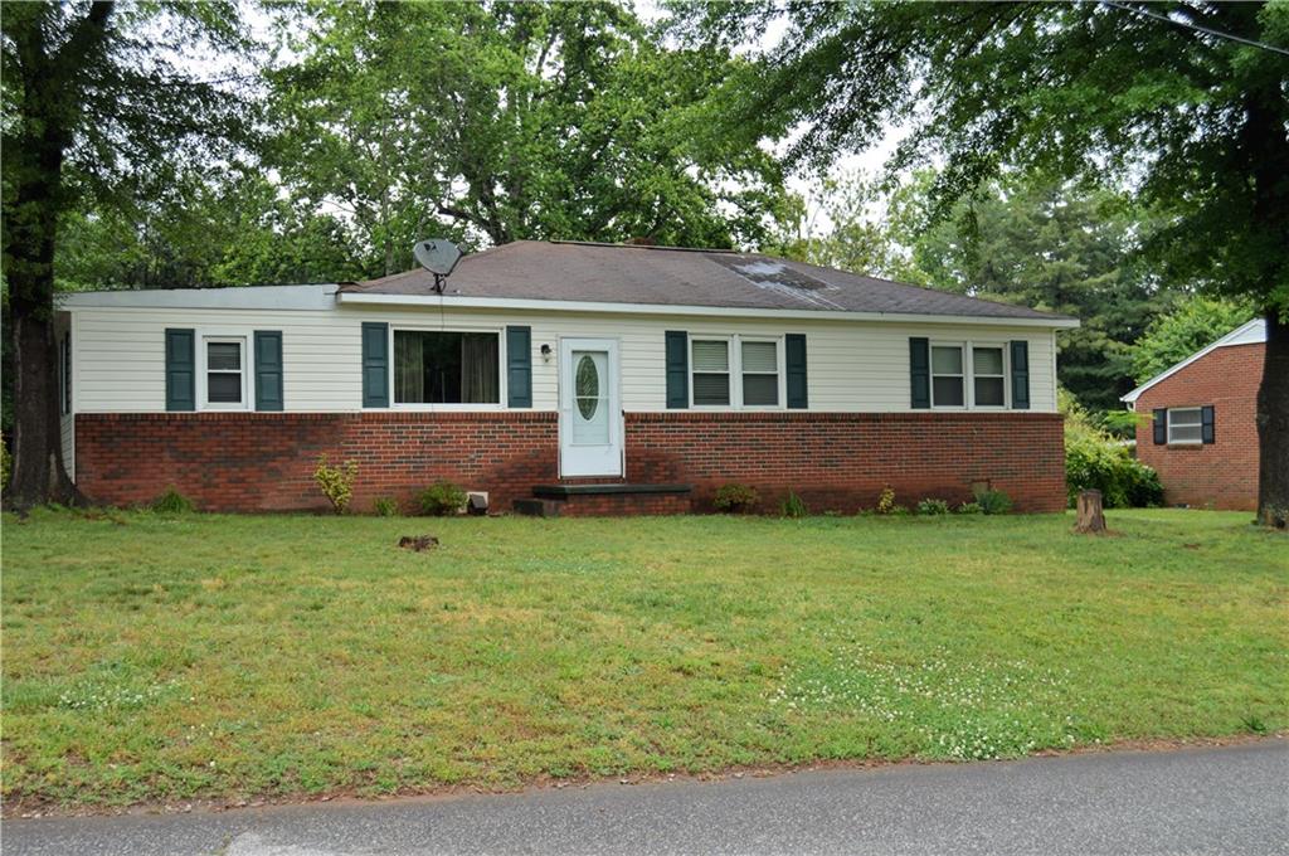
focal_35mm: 39
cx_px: 644
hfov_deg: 49.6
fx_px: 1395
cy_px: 428
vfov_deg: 34.1
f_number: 6.3
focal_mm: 26
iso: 100
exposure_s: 1/160
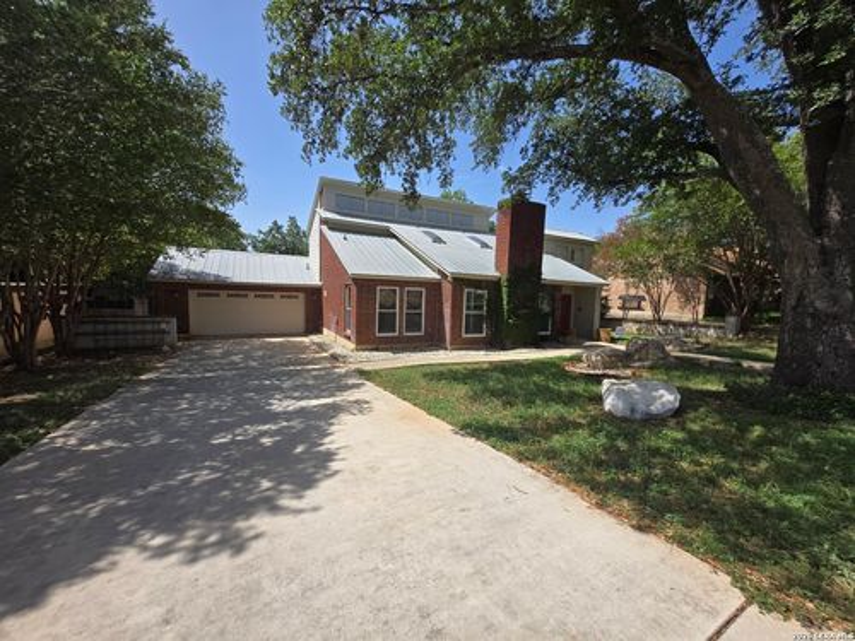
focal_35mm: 13
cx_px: 428
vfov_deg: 89.9
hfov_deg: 106.2
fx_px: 321
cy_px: 320
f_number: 2.2
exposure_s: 1/924
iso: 25
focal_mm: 1.7
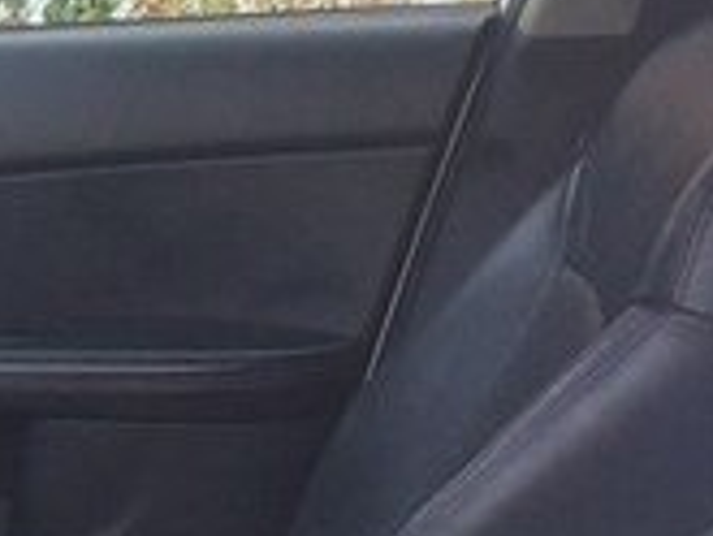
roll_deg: +3.2
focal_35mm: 116
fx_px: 2391
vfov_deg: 12.3
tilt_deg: -24.5
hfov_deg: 15.2
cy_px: 759
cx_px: -462
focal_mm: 4.15
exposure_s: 1/50
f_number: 2.2
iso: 50
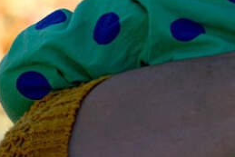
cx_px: 217
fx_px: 5036
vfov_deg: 1.8
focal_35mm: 771
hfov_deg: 2.7
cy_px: -127
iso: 400
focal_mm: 200
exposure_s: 1/500
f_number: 6.3
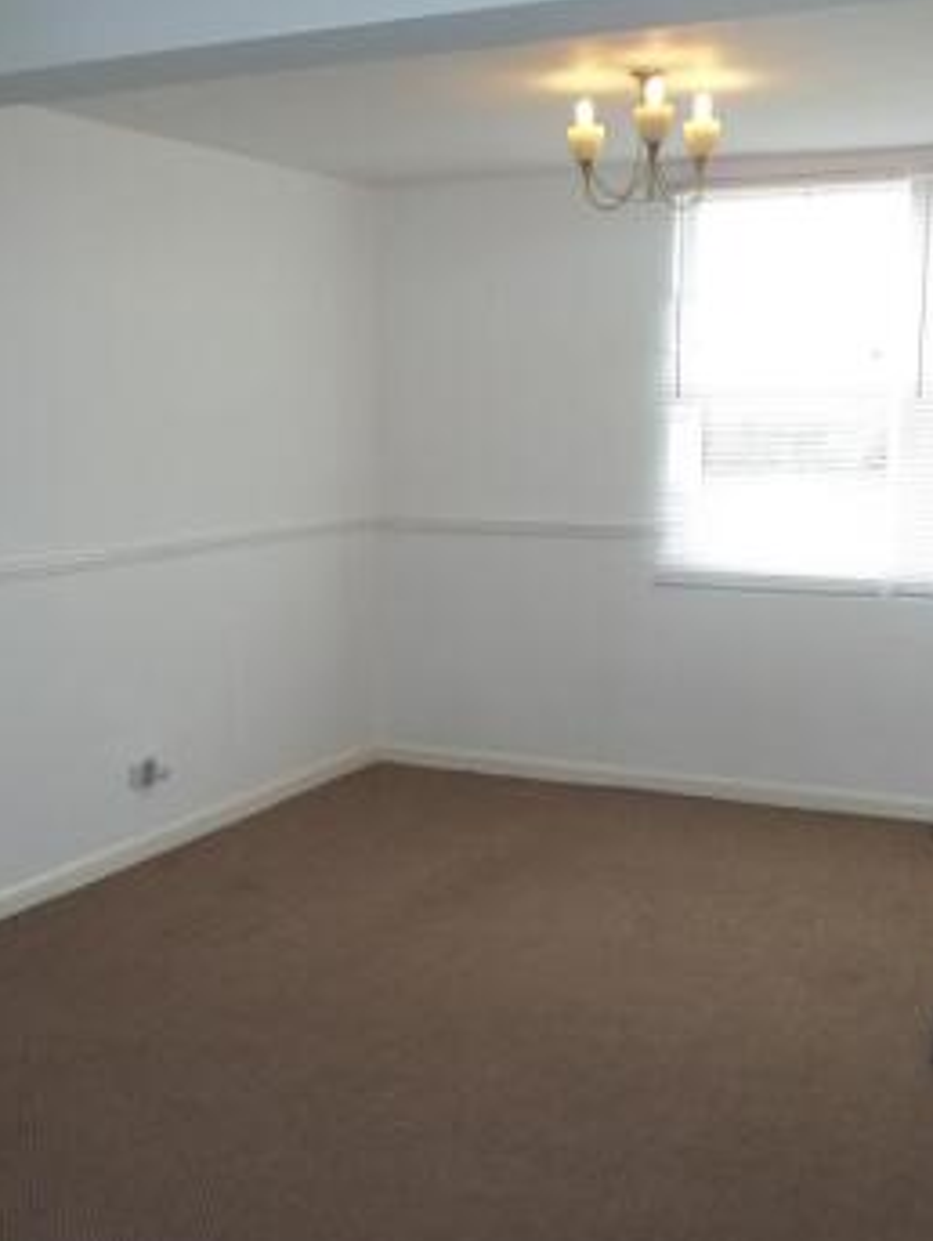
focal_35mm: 42
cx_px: 466
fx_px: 1507
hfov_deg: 34.4
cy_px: 754
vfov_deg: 44.5
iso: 160
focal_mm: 5.9
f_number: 3.3
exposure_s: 1/50
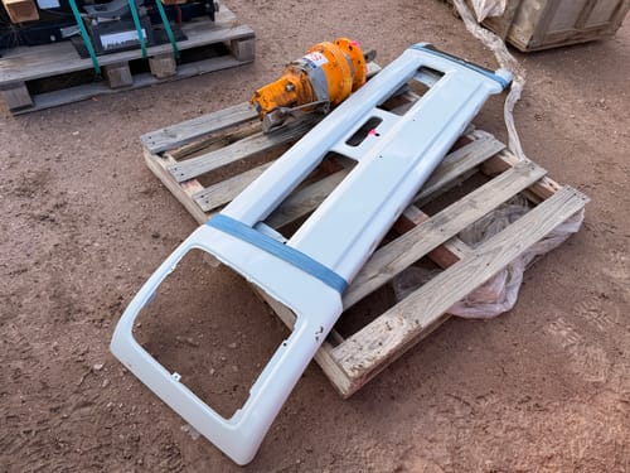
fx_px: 437
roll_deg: -2.0
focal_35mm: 24
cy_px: 236
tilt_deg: -44.0
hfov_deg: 71.6
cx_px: 315
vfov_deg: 56.8
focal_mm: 6.76
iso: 80
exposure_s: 1/1522
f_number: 1.78
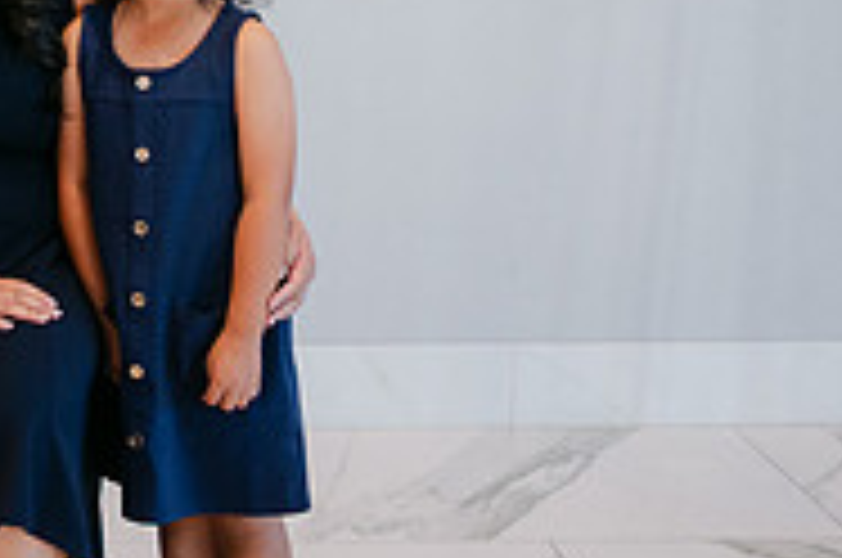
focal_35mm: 87
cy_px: 45
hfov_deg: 21.2
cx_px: -252
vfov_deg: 15.5
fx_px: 2031
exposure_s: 1/100
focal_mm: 28
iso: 800
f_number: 4
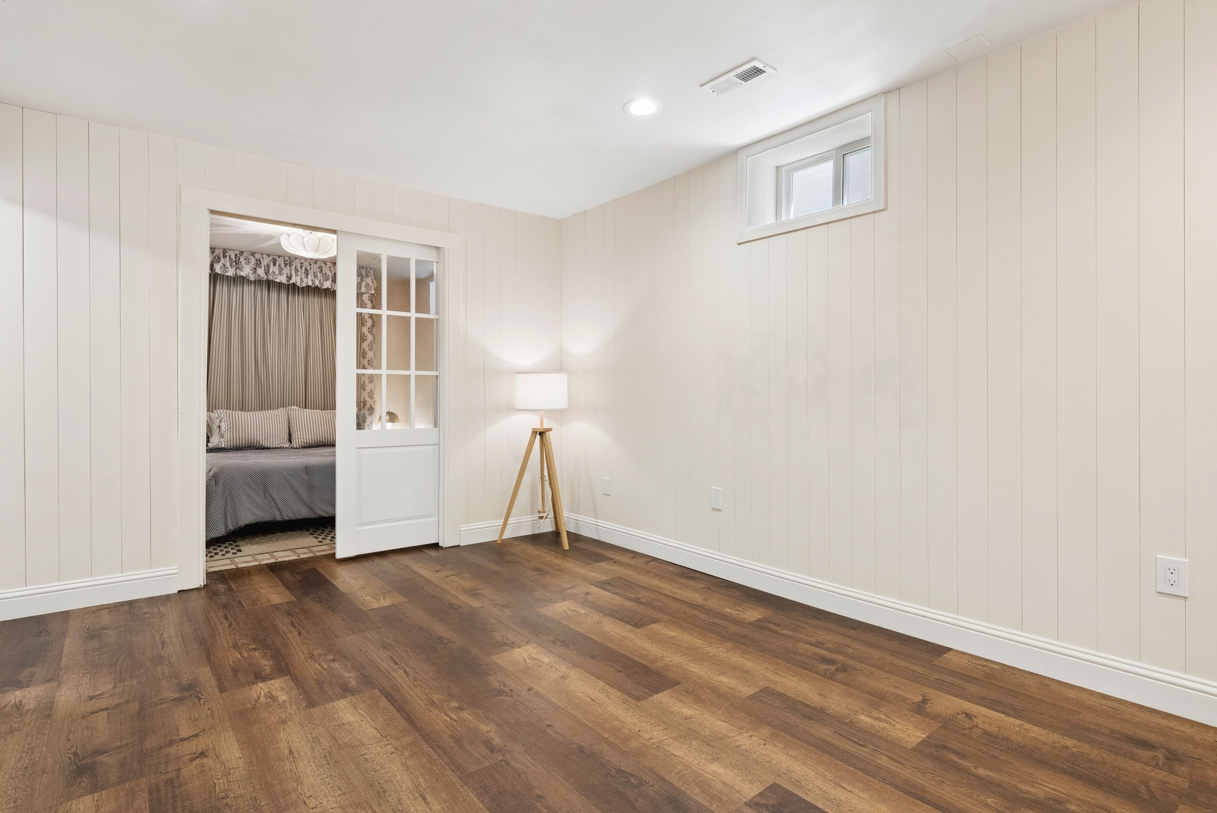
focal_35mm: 18
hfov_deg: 90.0
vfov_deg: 67.5
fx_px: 609
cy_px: 406
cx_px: 608
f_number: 8
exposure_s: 1/25
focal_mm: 18
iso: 640
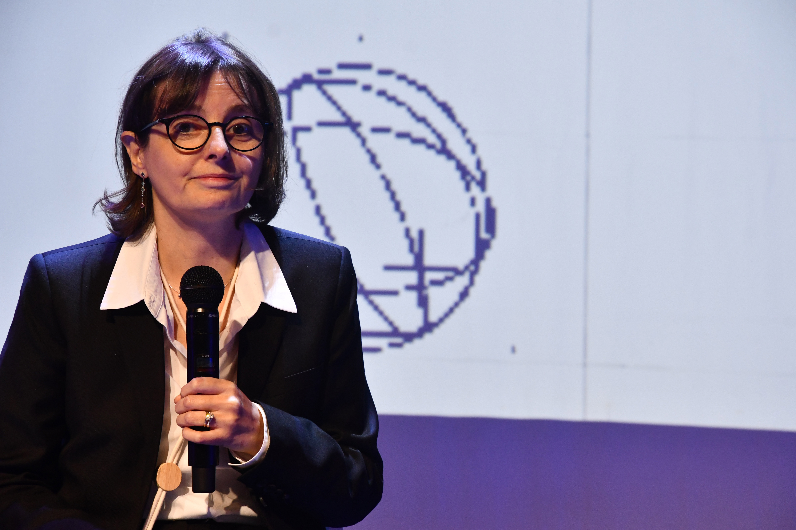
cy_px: 265
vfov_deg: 11.4
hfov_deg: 17.1
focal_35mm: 120
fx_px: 2653
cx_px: 398
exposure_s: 1/100
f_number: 5.6
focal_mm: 80
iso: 2000
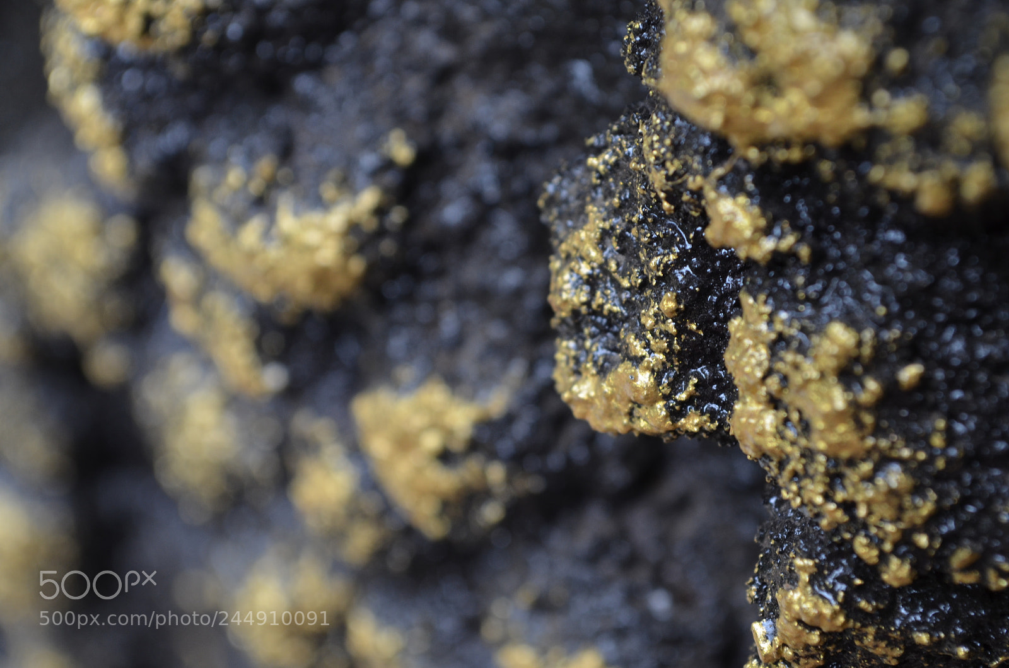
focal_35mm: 82
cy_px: 334
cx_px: 504
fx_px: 2307
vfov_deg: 16.5
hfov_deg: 24.7
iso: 280
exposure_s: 1/60
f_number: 8
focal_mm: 55
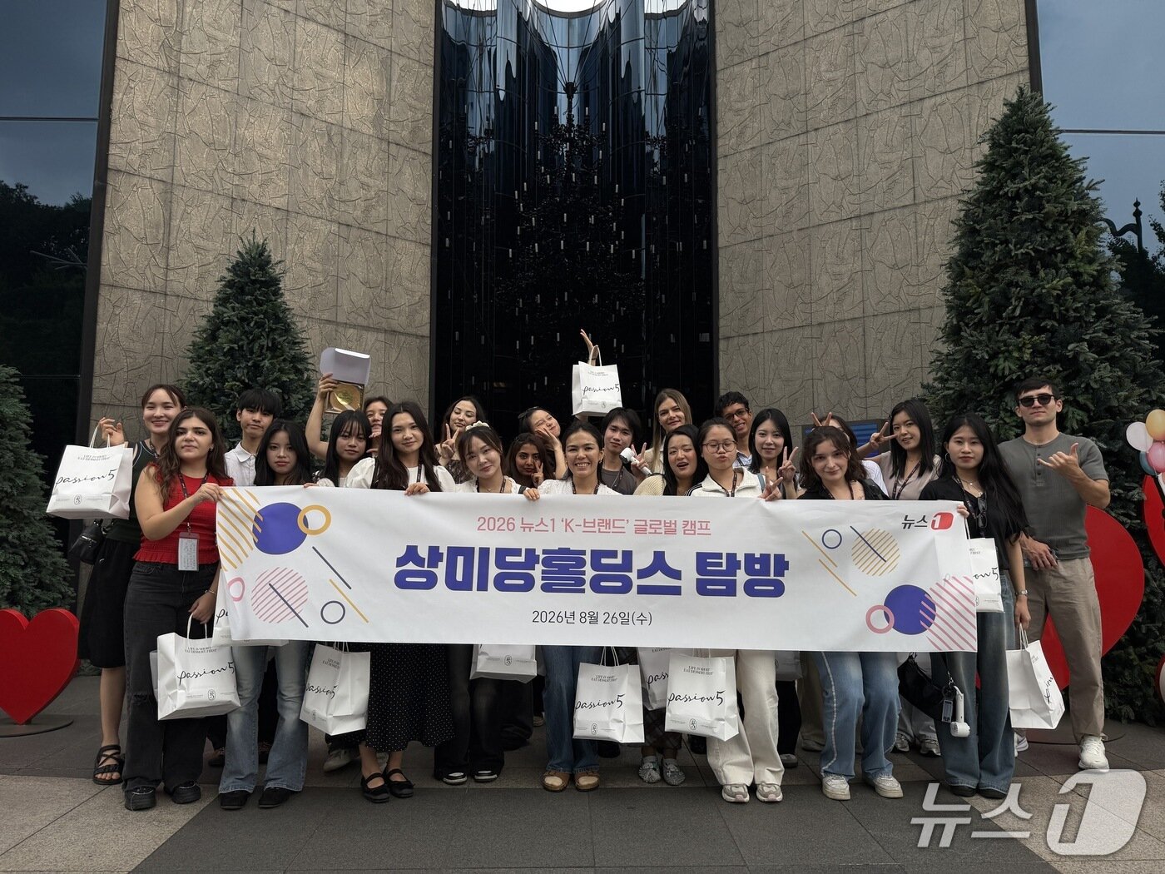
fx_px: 808
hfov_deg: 71.6
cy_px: 437
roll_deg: -0.2
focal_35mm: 24
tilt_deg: +5.6
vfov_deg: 56.8
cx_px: 582
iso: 80
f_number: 1.78
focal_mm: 6.76
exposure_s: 1/2611
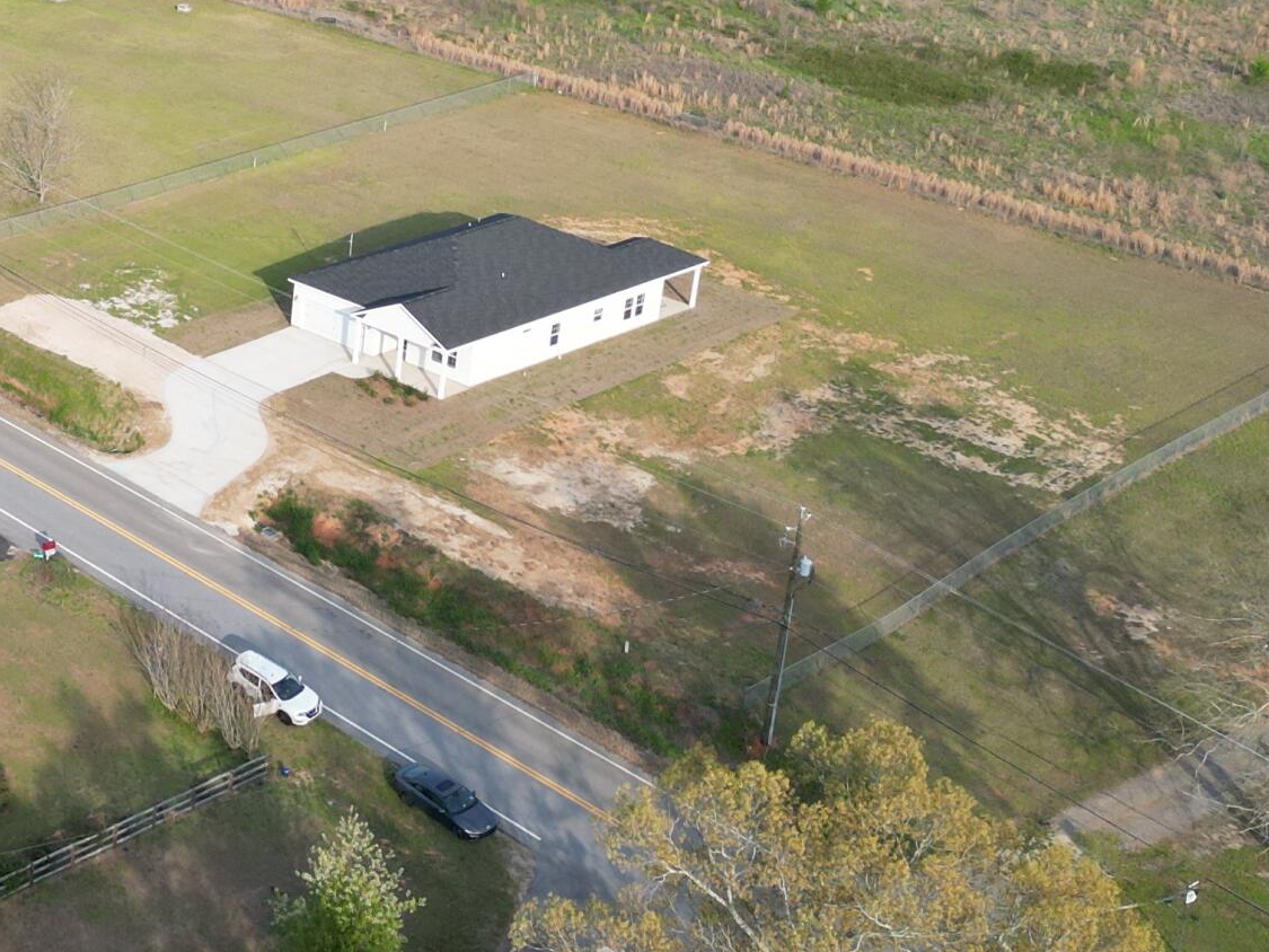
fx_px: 2346
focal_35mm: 64
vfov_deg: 22.9
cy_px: 335
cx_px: -267
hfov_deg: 26.7
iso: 130
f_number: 1.7
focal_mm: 6.72
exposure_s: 1/1500
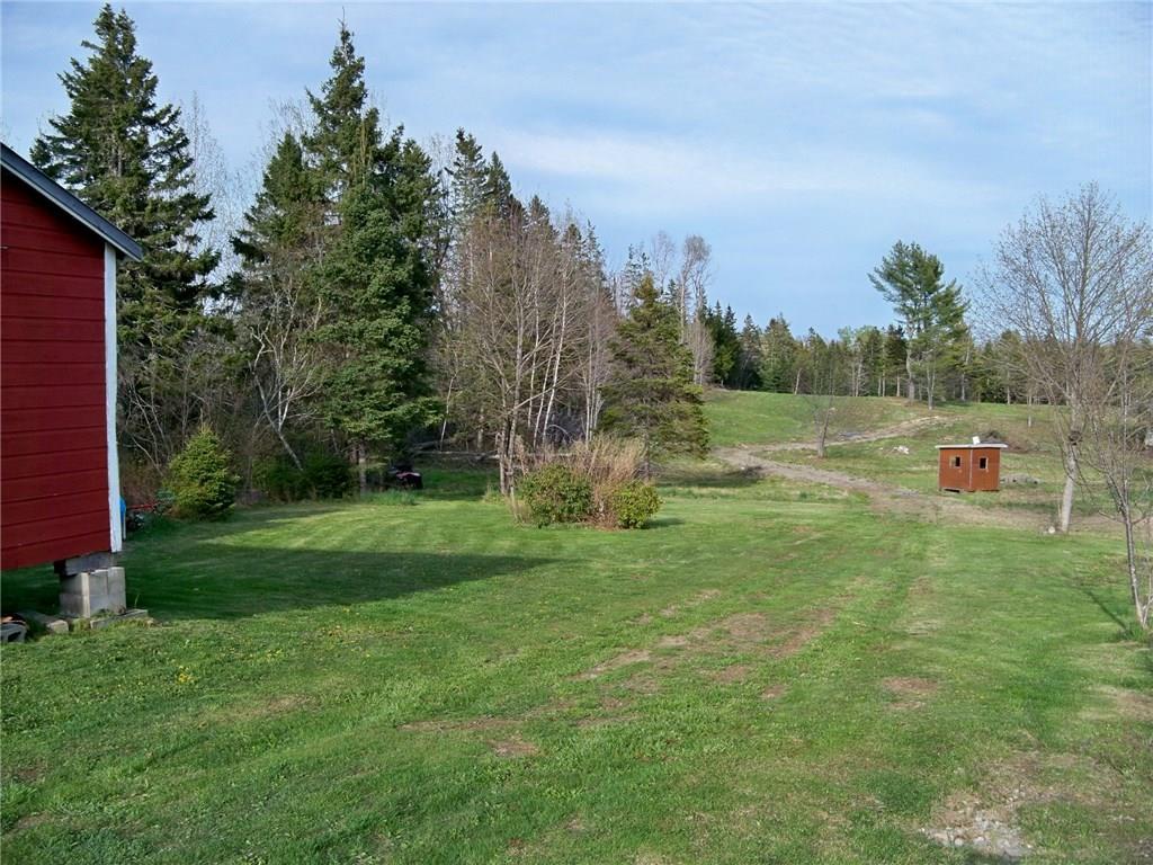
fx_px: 1166
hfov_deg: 52.6
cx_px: 576
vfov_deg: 40.7
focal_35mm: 35
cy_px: 432
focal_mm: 6.2
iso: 80
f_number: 3.5
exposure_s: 1/400
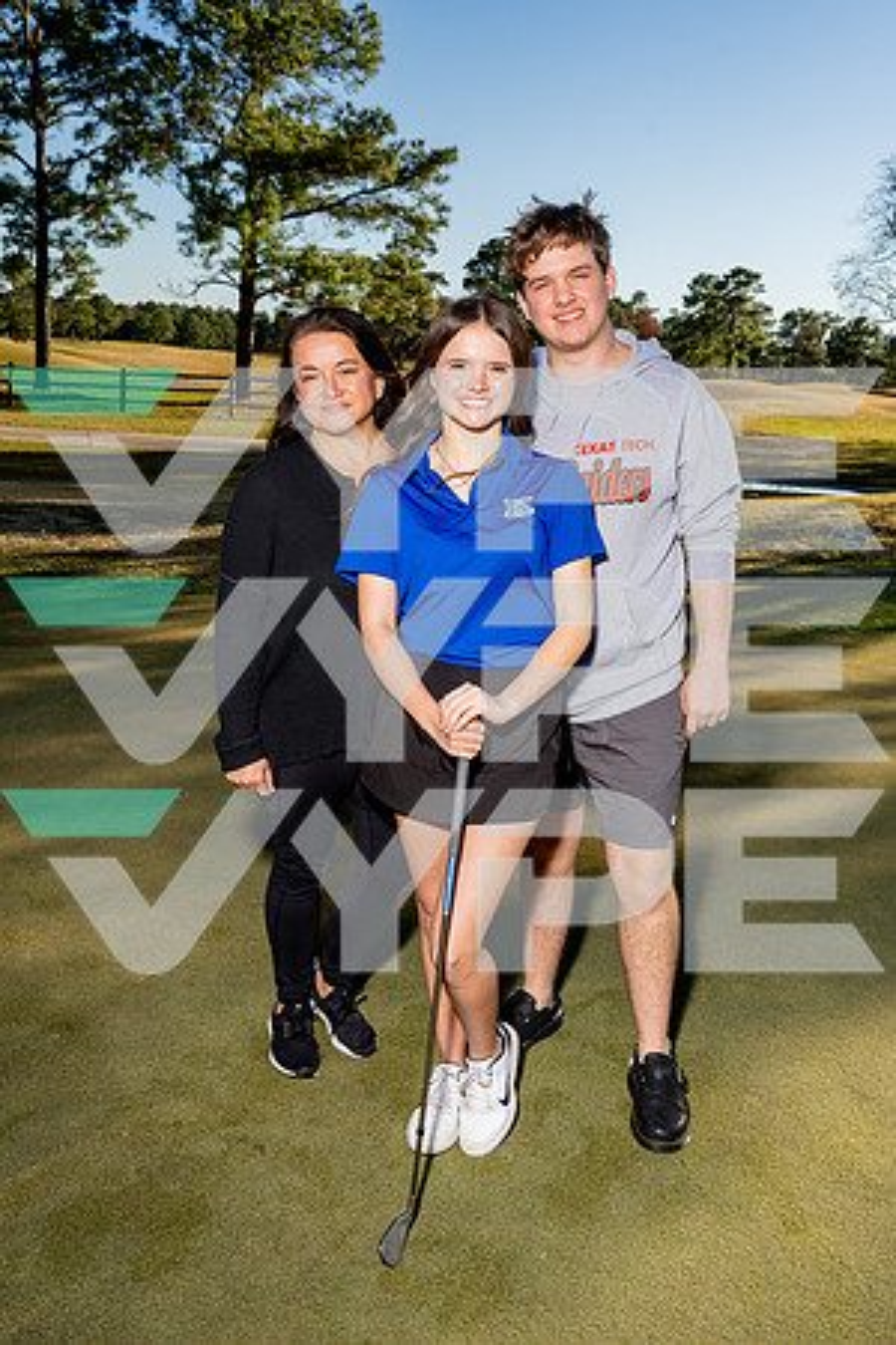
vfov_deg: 58.7
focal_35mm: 32
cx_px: 448
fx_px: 1195
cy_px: 672
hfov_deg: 41.1
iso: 100
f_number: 8
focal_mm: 32
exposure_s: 1/250
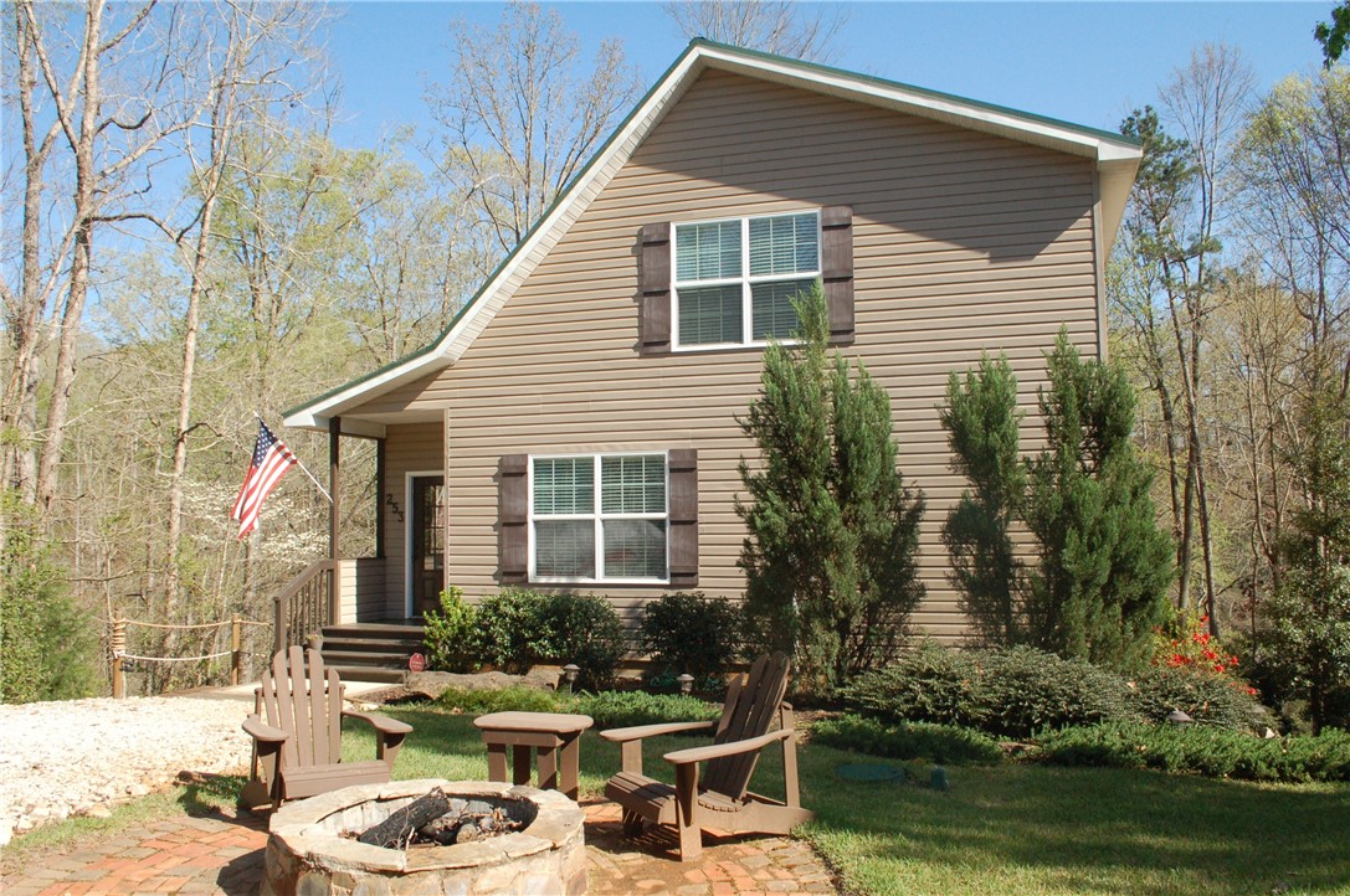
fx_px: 1011
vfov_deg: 47.8
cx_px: 675
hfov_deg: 67.4
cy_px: 448
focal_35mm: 27
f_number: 10
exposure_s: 1/400
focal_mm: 18
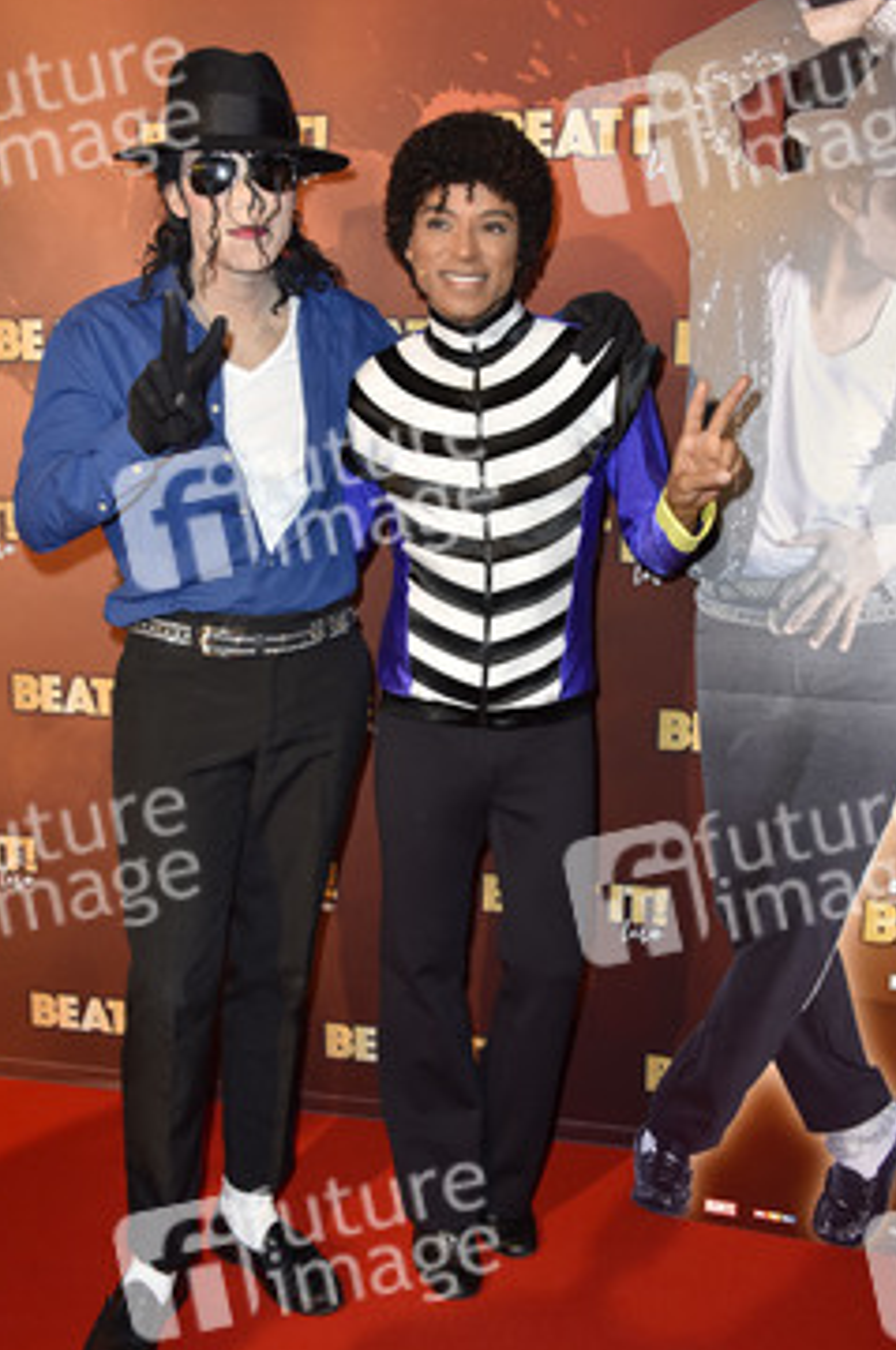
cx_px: 416
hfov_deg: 33.3
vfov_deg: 48.5
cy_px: 690
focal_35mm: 40
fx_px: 1498
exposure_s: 1/160
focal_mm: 36
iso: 400
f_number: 5.6
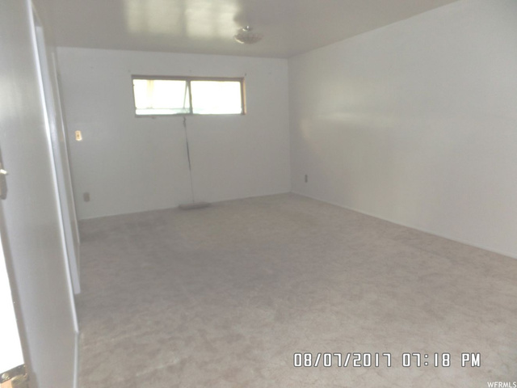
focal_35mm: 23
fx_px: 344
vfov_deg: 58.9
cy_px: 194
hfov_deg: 73.9
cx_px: 258
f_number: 2.8
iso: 100
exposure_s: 1/30
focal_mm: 4.1
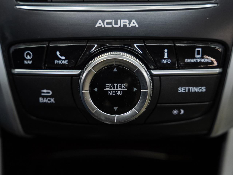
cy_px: 92
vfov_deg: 28.8
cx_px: 116
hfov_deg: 37.8
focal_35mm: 51
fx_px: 340
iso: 640
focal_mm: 43.6
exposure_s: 1/50
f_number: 3.5
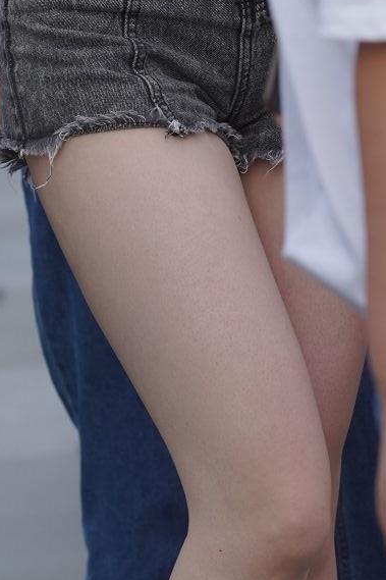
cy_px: -58
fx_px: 9076
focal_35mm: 564
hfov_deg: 2.4
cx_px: 152
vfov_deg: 3.7
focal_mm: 135
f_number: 4.5
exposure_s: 1/640
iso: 320
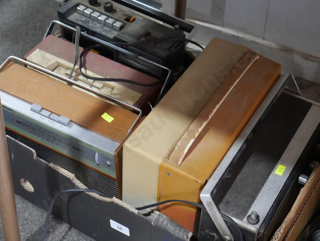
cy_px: 120
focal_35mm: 68
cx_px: 160
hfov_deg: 28.5
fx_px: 629
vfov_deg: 21.6
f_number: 5.4
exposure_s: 1/80
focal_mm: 34
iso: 1250
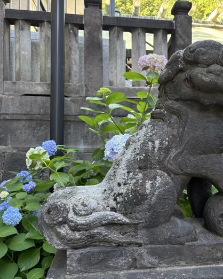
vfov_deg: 52.8
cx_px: 156
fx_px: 280
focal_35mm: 34
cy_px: 139
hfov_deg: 42.5
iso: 125
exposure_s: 1/105
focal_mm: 5.96
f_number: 1.6
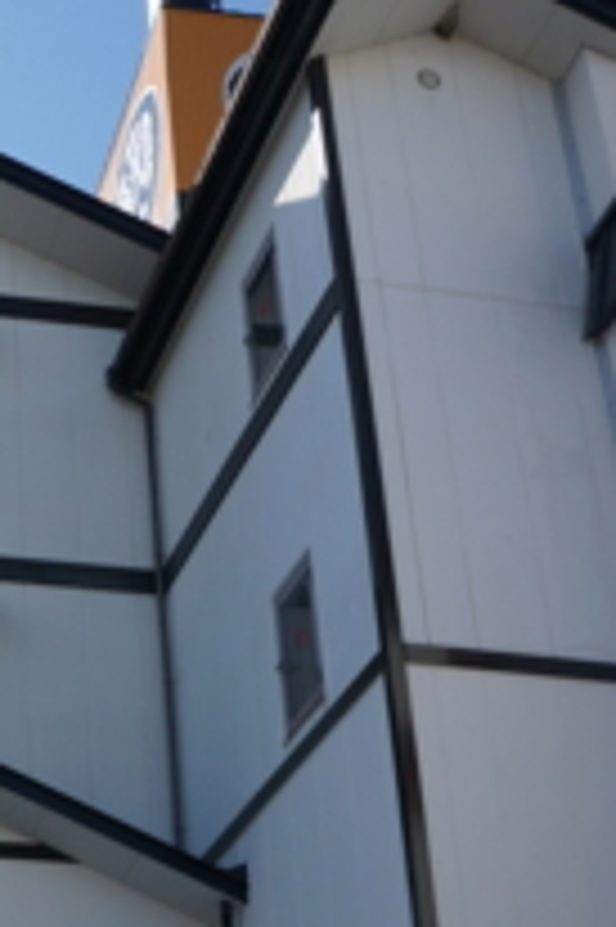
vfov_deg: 28.0
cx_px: -92
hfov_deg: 18.5
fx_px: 1800
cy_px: 788
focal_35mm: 70
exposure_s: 1/200
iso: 100
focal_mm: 16
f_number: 9
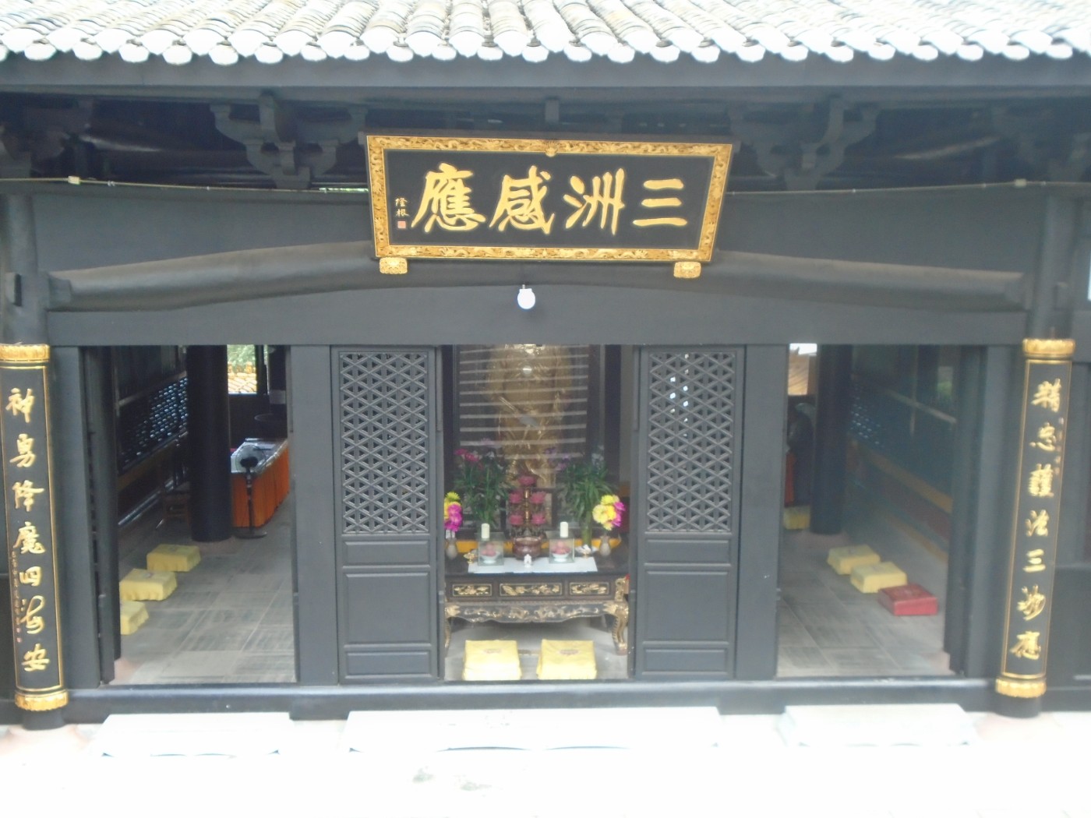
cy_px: 409
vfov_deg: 39.7
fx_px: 1135
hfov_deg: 51.4
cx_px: 546
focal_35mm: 36
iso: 200
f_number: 3.8
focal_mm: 6.4
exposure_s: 1/40
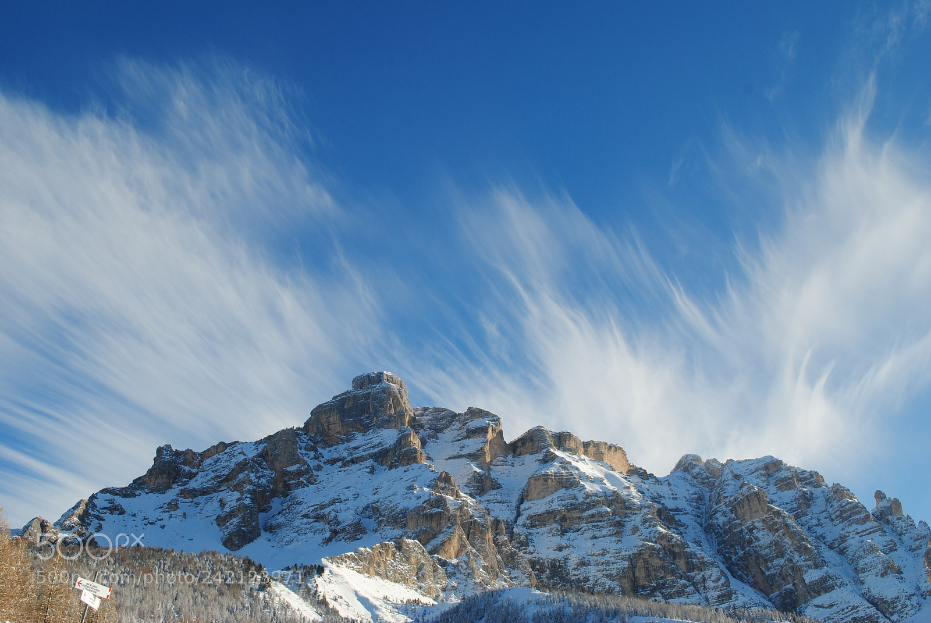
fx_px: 1010
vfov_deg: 34.3
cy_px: 312
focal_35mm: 39
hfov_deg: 49.5
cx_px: 466
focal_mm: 26
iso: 100
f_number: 9
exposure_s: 1/320
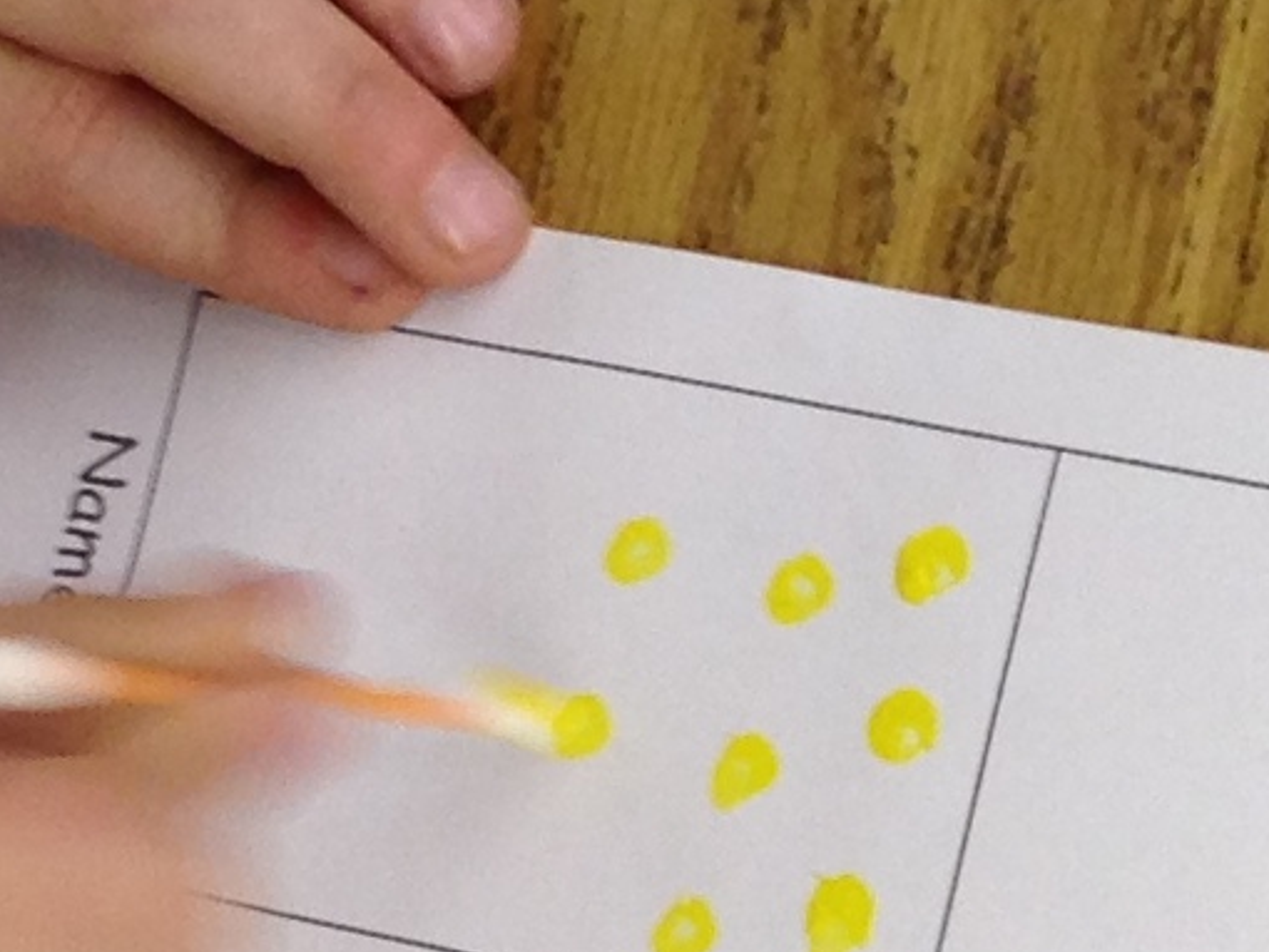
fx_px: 8216
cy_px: 1248
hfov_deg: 8.8
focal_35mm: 224
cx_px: 1329
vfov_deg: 6.6
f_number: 2.4
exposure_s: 1/24
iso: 50
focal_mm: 4.28
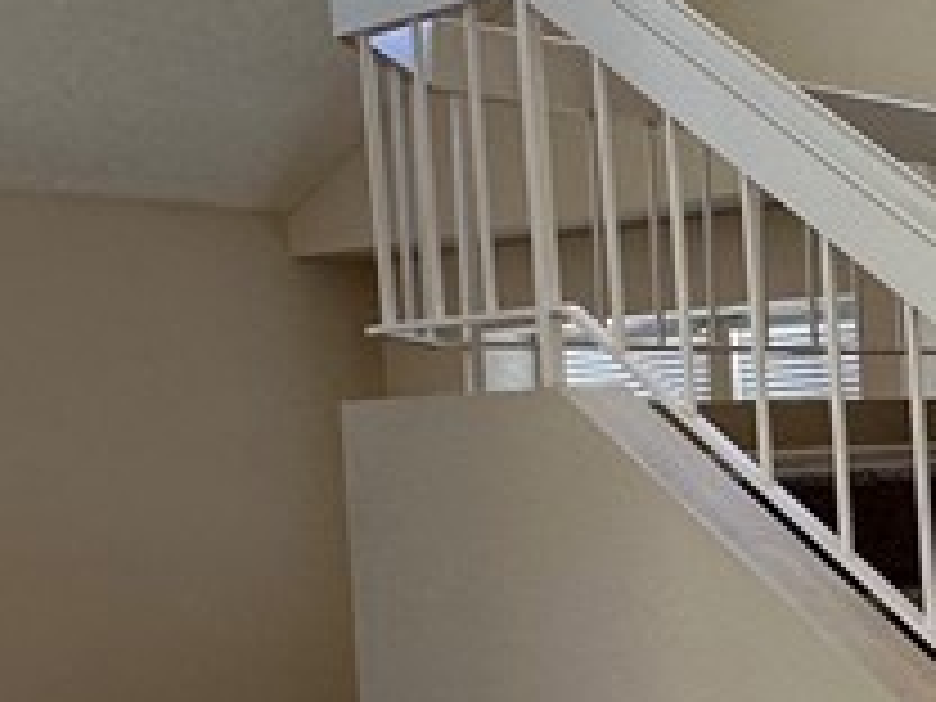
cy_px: 504
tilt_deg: -2.7
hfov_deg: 23.5
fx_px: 1866
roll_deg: +2.0
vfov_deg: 21.2
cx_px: 1332
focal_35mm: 69
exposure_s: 1/120
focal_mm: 2.22
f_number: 2.2
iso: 160
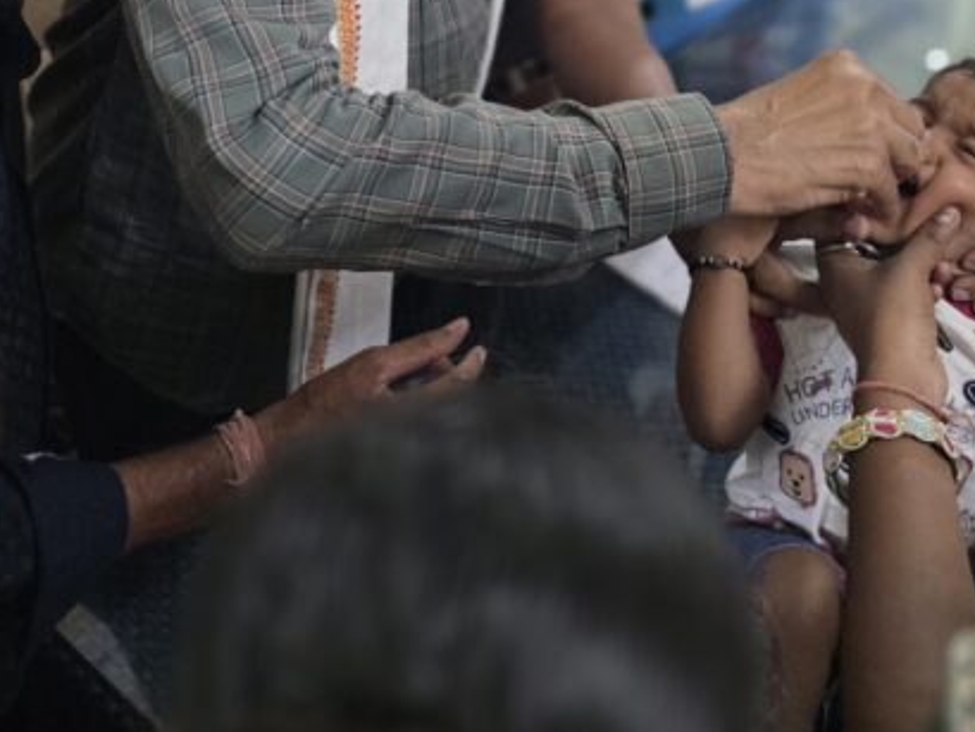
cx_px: 491
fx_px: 1690
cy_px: -206
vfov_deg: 22.1
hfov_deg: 32.2
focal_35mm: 60
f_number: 1.7
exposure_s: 1/100
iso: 800
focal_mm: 6.3
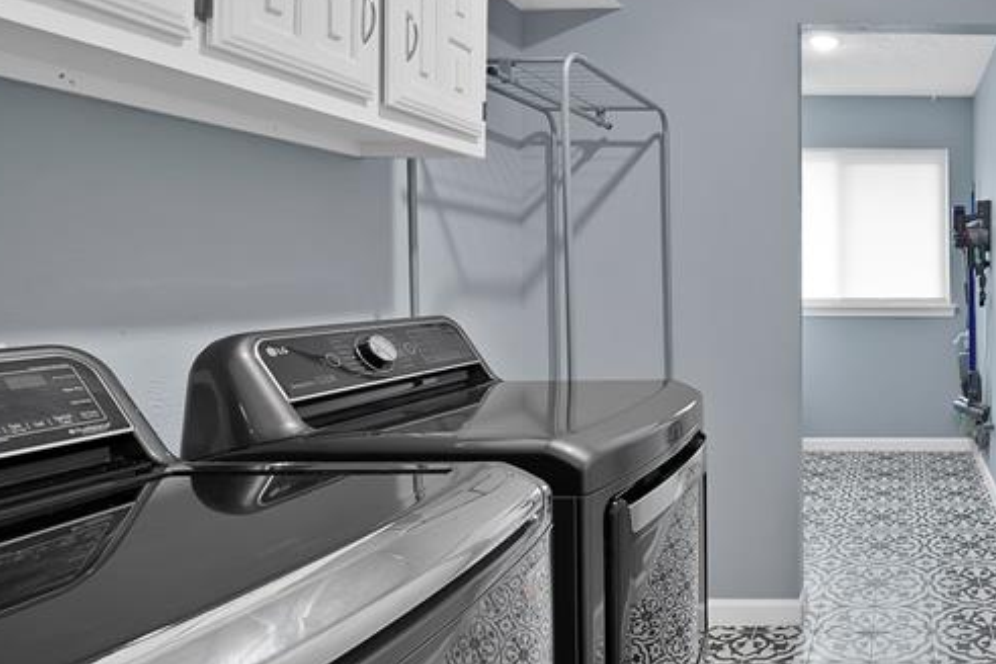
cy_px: 273
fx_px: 692
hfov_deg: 59.8
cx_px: 911
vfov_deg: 51.0
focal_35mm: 25
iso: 640
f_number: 9
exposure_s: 1/2
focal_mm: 12
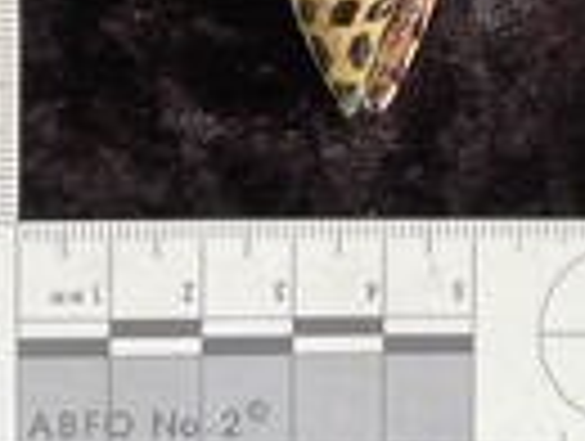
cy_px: -20
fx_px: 1321
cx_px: 418
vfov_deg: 18.4
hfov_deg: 24.8
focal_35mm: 78
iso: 64
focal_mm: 3
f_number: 1.8
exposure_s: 1/60
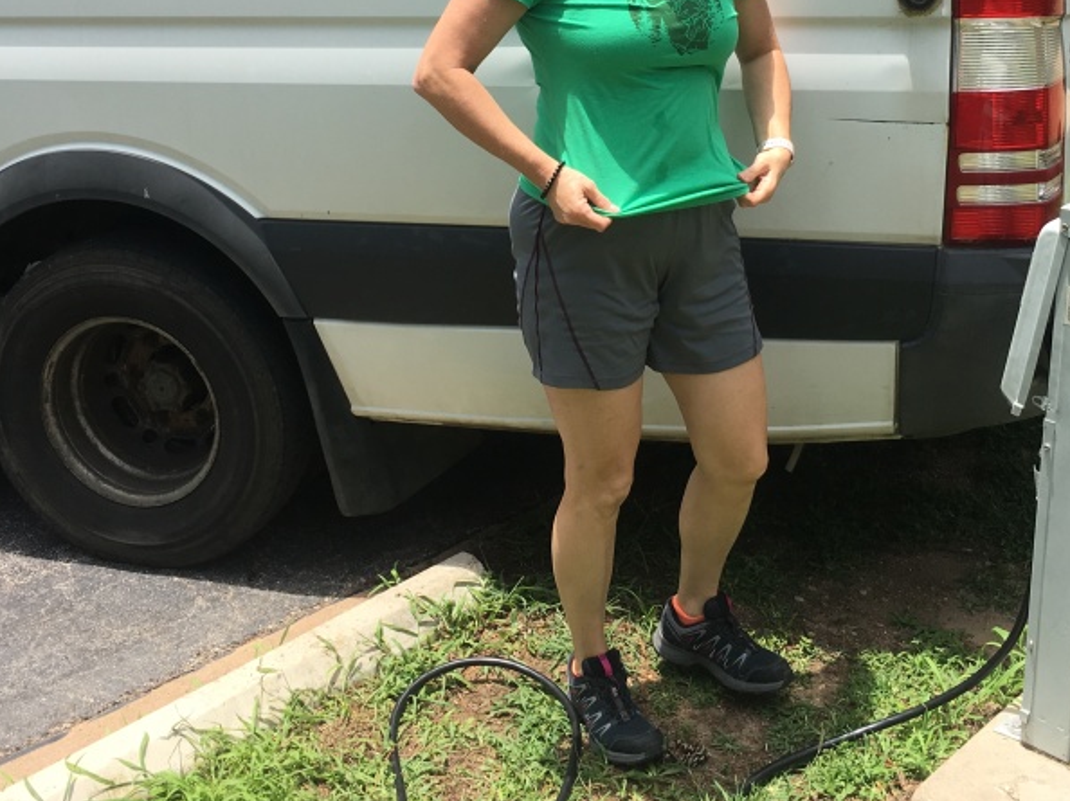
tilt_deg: -10.8
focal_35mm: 50
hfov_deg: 38.2
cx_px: 589
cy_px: 122
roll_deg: +0.0
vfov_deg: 28.3
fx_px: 1545
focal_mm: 4.15
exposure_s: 1/905
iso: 25
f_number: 2.2
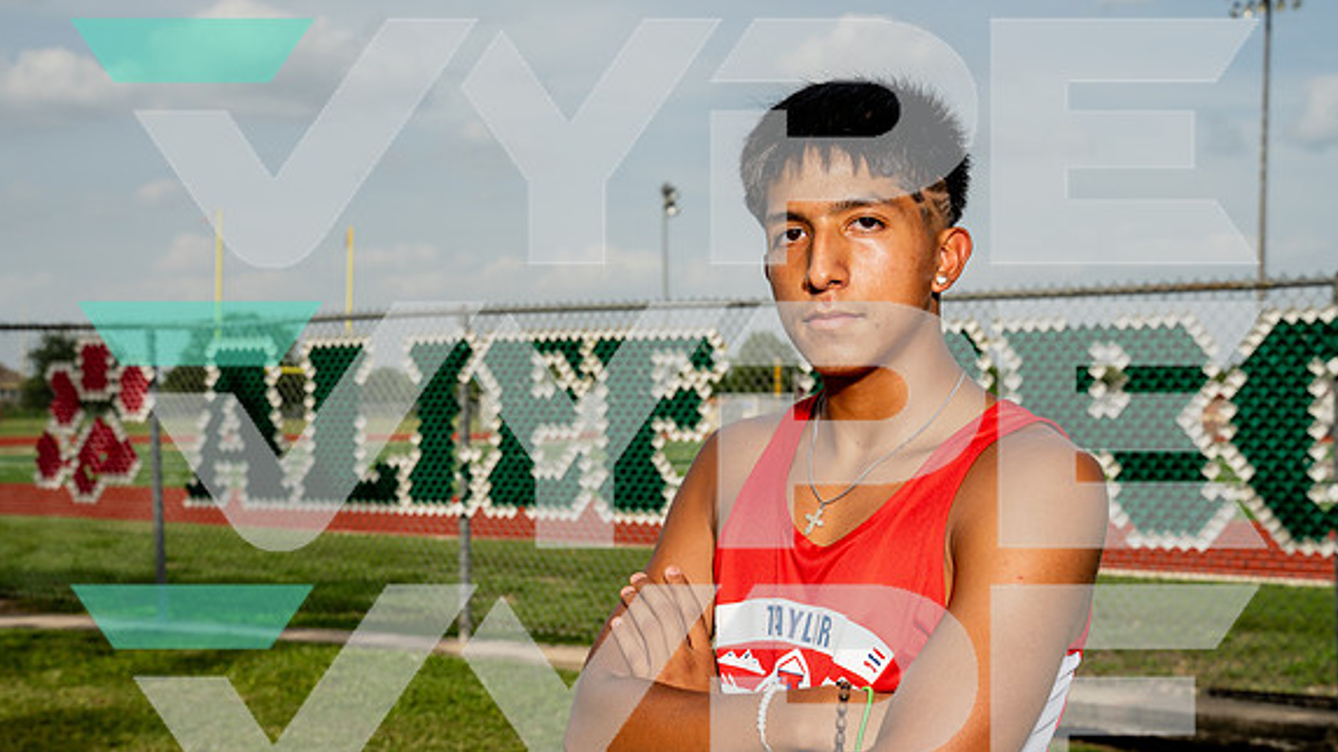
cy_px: 426
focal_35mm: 53
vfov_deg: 22.6
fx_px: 1880
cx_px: 673
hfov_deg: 39.2
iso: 200
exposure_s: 1/800
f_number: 8
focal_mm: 50
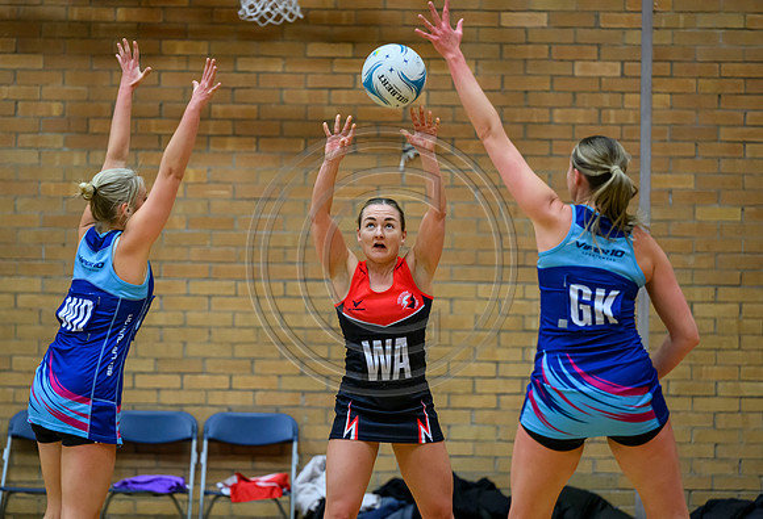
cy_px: 323
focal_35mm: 214
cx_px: 397
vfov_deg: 6.5
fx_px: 4575
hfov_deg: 9.5
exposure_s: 1/1000
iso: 5000
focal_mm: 170
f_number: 2.8
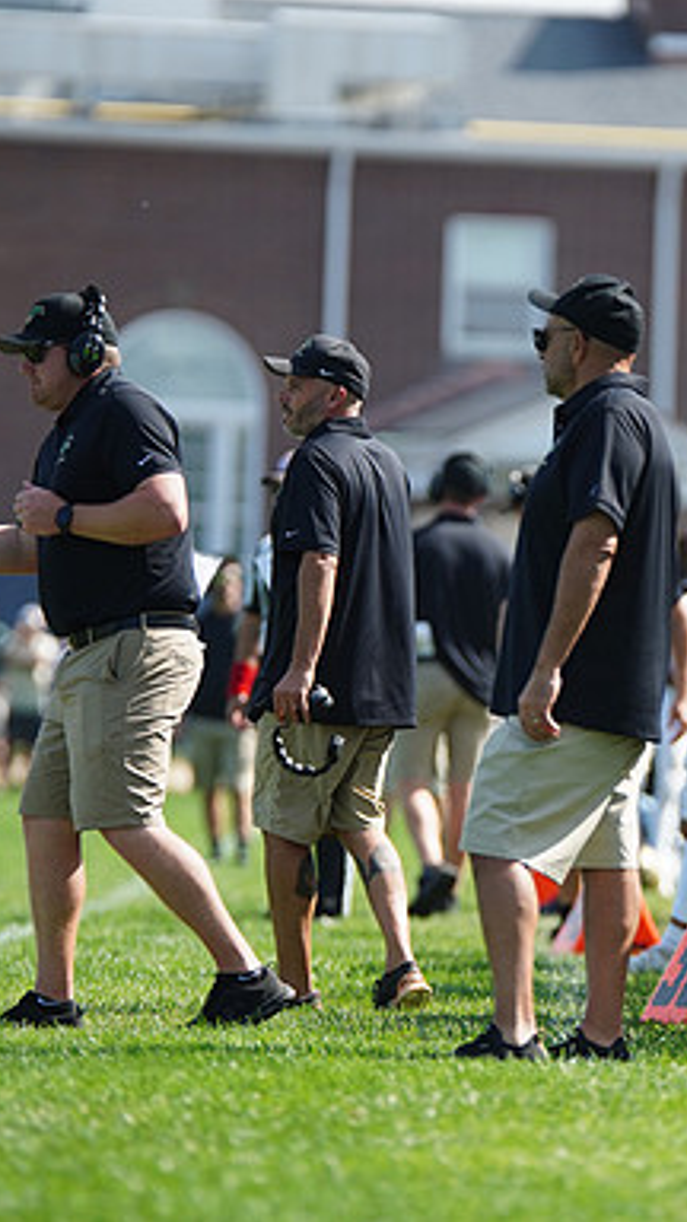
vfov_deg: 5.8
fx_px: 11982
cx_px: 592
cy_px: 609
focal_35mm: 370
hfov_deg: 3.3
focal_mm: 234
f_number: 2.8
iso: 400
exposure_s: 1/3200
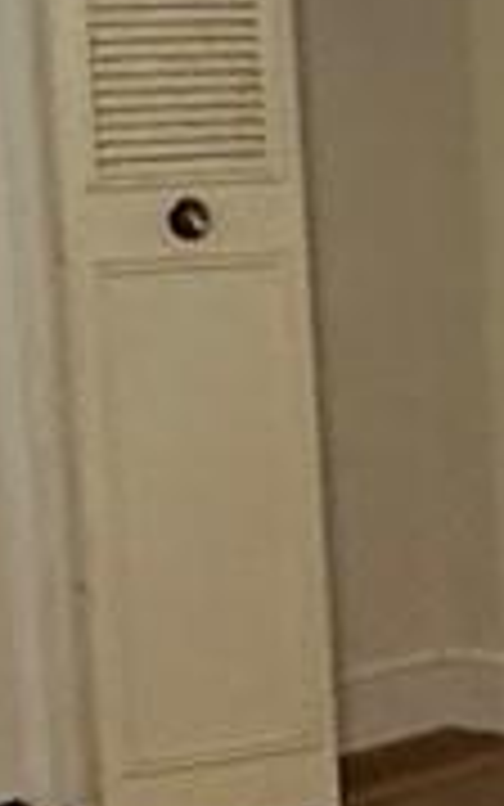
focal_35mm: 133
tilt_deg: -4.5
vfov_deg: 15.7
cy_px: 324
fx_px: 2921
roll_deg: +2.3
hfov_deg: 9.3
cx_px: 950
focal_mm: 2.22
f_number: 2.2
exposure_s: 1/60
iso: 1000
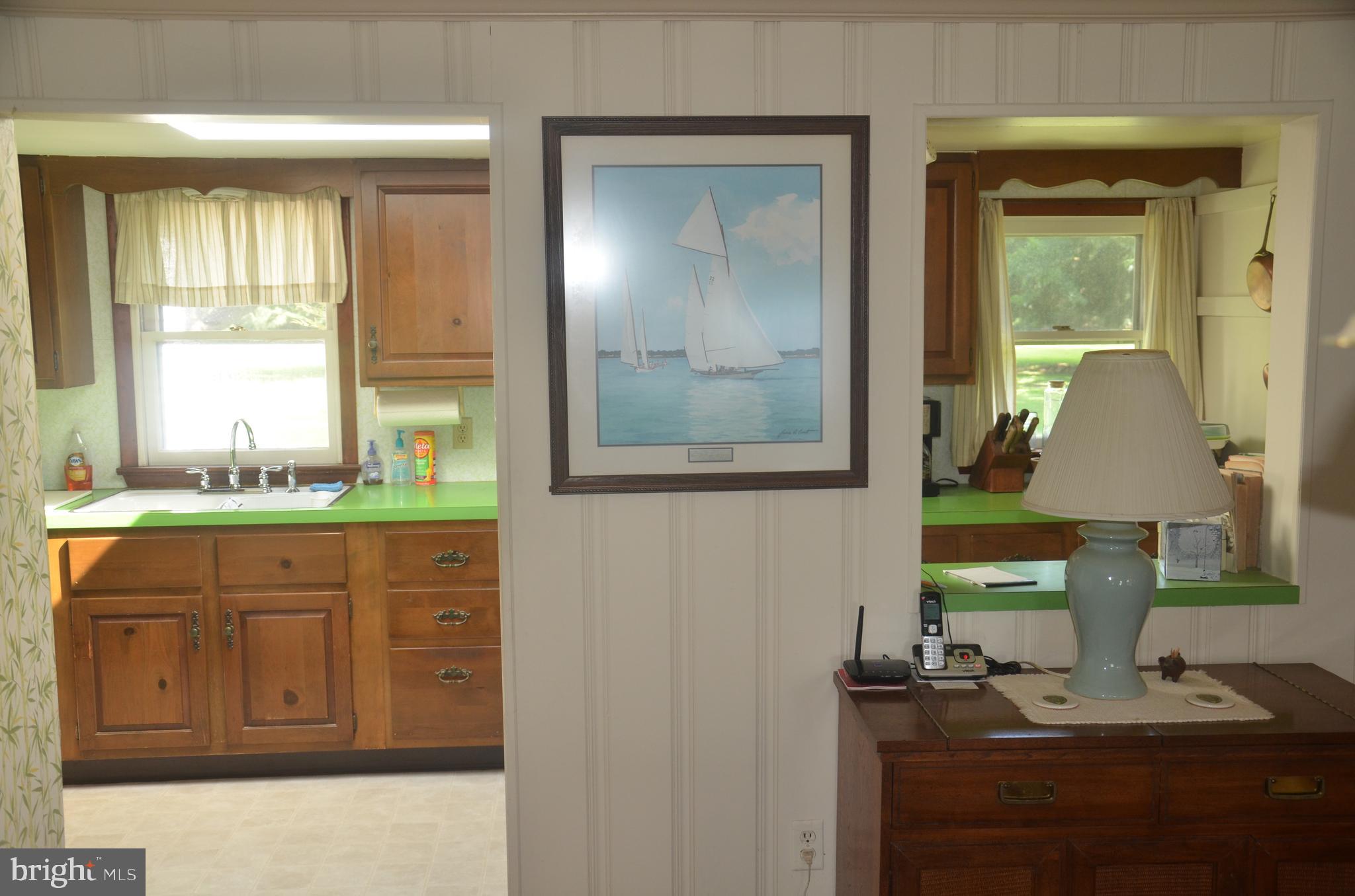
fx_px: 1352
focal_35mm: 36
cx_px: 678
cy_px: 448
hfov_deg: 53.2
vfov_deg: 36.7
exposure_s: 1/80
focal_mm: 24
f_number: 3.8
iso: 400
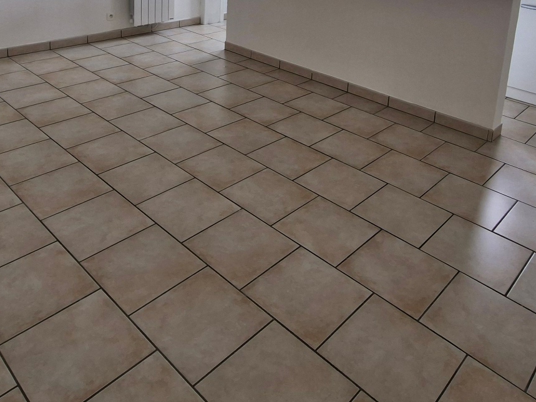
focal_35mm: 31
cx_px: 284
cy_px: 17
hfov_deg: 58.3
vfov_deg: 40.7
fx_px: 480
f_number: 2.2
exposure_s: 1/50
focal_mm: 1.74
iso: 50
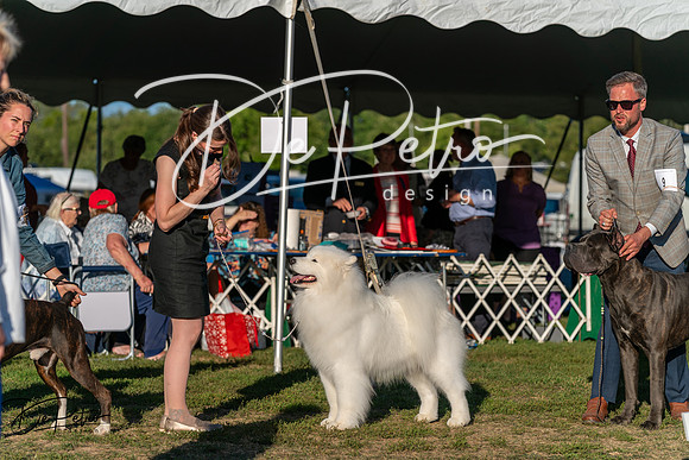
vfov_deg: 10.8
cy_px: 230
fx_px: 2431
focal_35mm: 127
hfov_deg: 16.1
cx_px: 344
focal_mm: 127
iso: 100
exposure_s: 1/1250
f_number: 4.5
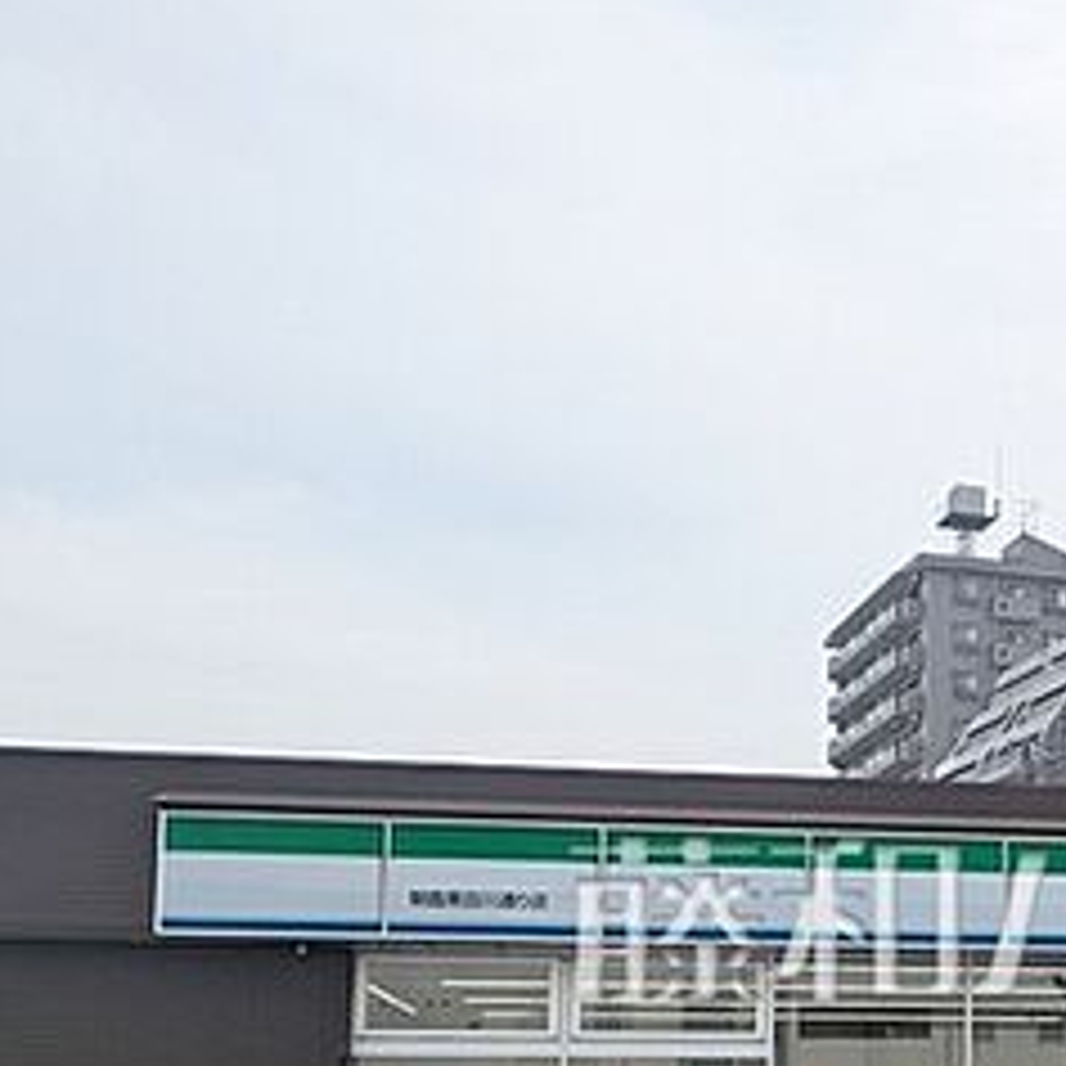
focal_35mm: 56
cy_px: 918
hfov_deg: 28.8
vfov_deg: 29.5
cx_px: 1048
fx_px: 1951
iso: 46
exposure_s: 1/4184
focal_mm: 5.43
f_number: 1.89
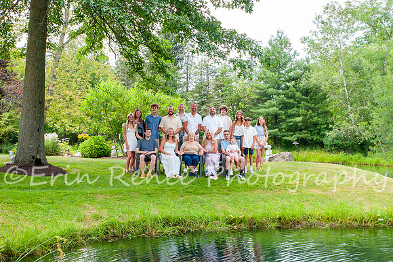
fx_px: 533
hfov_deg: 40.5
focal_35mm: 49
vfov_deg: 27.6
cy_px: 122
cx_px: 210
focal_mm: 42
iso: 800
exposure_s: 1/100
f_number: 14
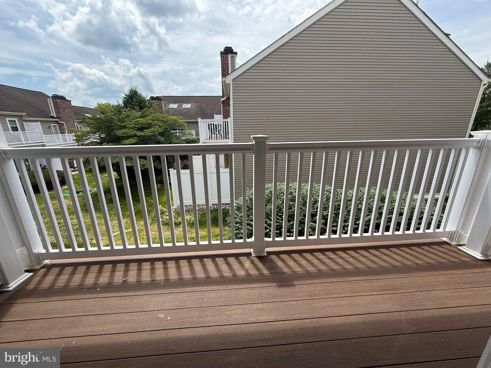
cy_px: 184
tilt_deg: -15.7
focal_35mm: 14
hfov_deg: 102.1
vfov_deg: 85.7
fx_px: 199
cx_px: 246
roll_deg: +0.9
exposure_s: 1/970
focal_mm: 2.22
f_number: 2.2
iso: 50
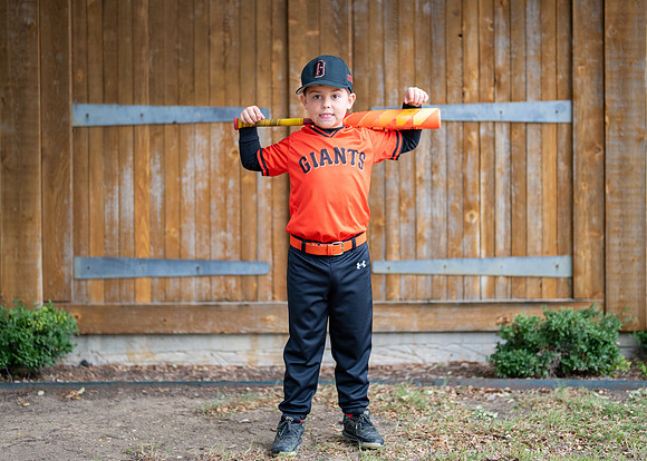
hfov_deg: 30.2
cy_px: 208
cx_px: 319
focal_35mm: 65
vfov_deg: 21.8
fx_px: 1201
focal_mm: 50
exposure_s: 1/800
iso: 500
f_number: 1.2
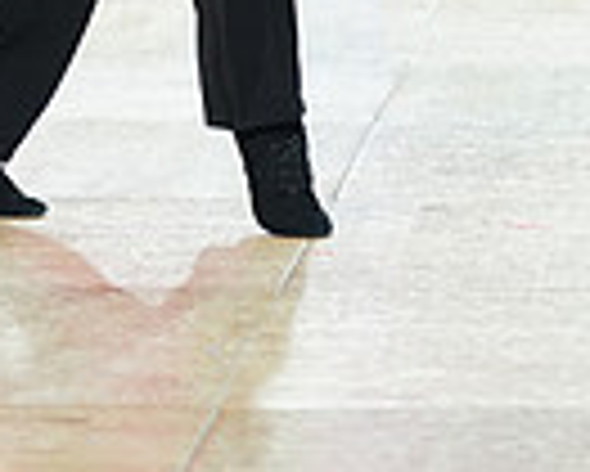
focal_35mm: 416
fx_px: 7269
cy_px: -589
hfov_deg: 4.6
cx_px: 417
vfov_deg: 3.7
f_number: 2.8
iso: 1000
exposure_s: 1/400
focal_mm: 100
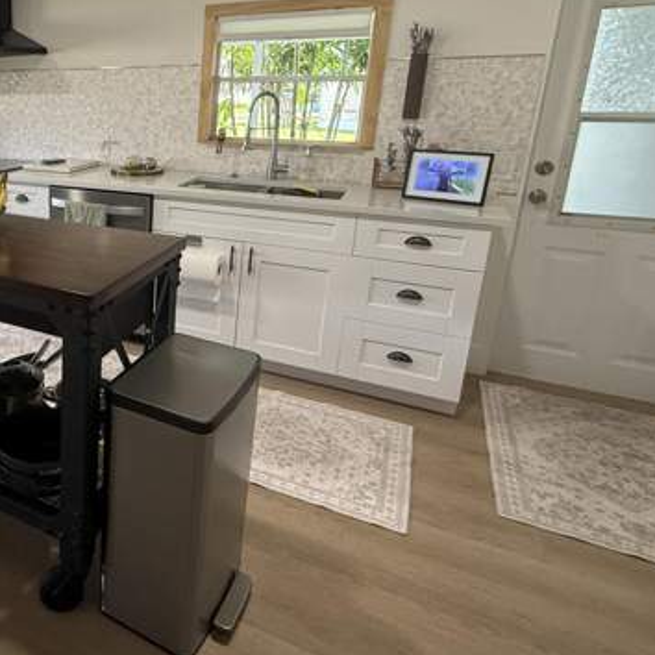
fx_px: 599
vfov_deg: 56.5
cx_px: 28
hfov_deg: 49.0
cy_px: 239
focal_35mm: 28
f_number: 2.2
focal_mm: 2.22
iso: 320
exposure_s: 1/120
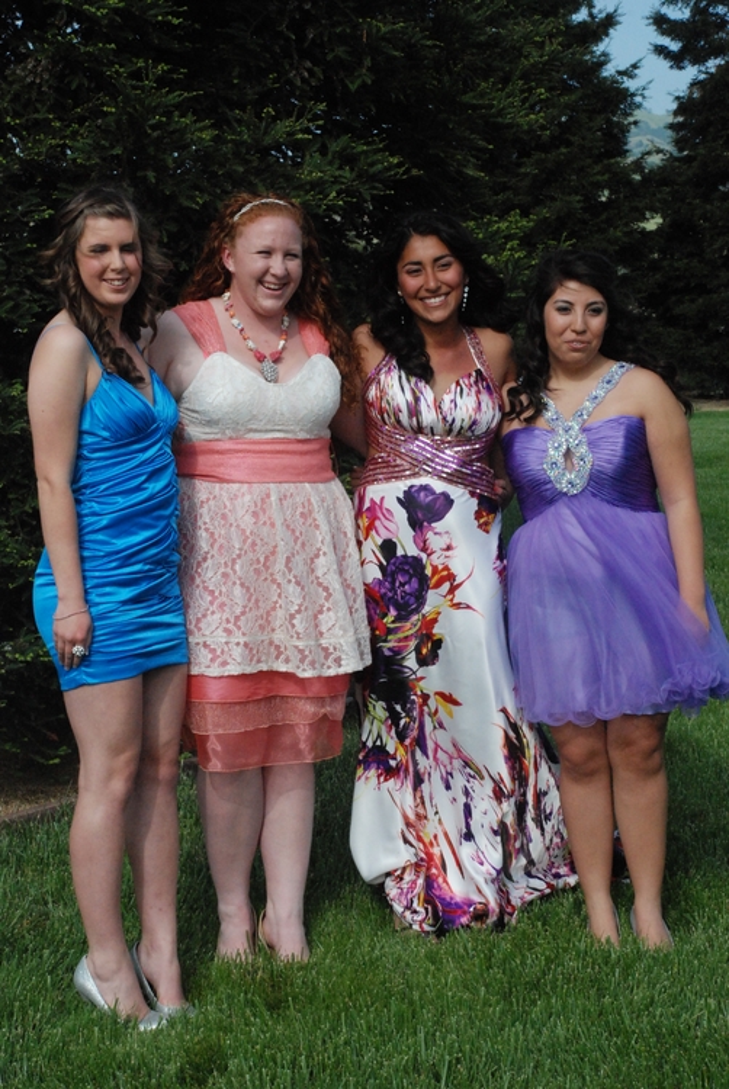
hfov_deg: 18.2
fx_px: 2272
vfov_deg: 27.0
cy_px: 544
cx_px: 364
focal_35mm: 75
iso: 1600
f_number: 14
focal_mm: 50
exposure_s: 1/800
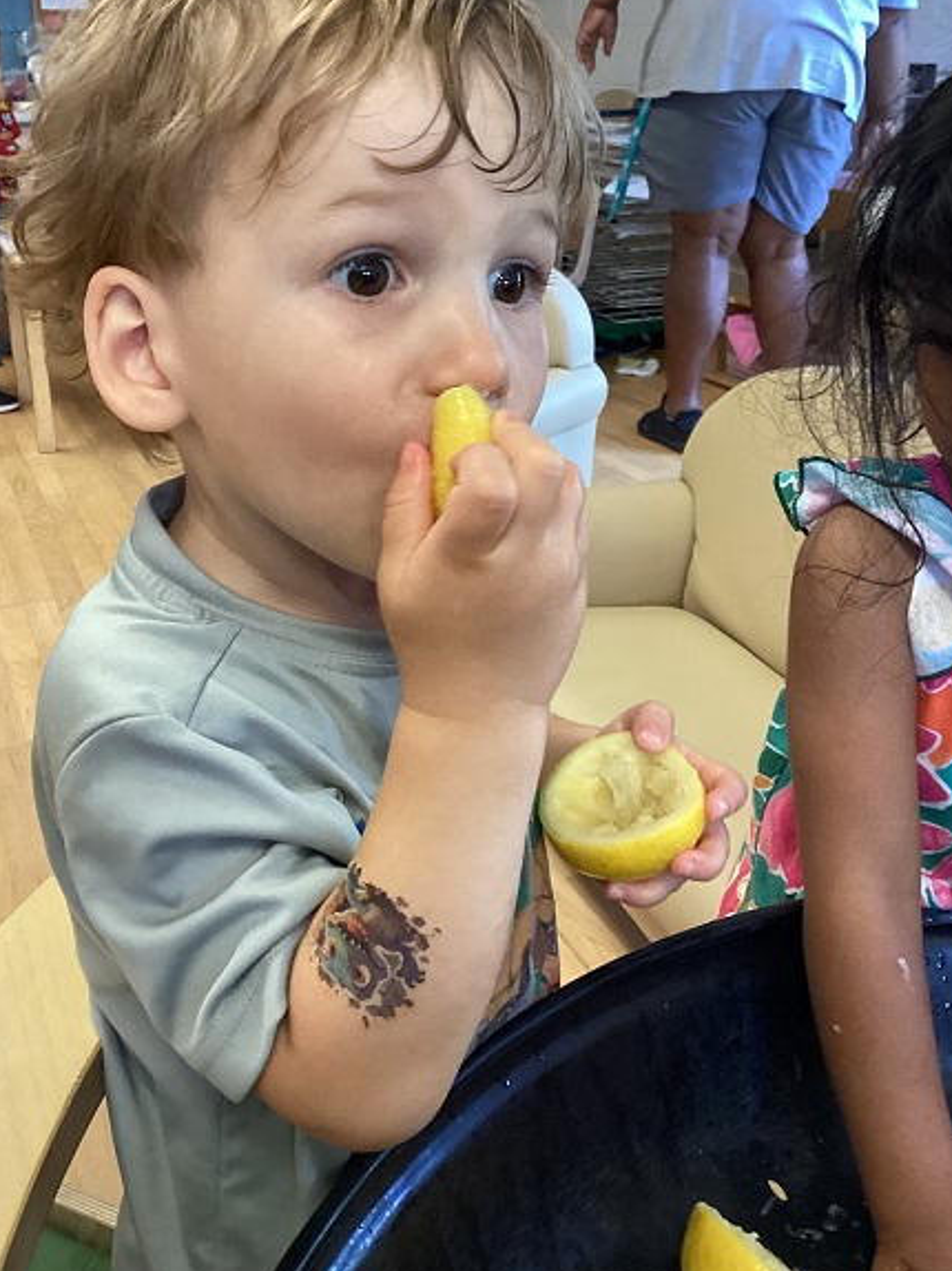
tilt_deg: -21.5
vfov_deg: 51.2
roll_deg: +2.0
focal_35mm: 36
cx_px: 405
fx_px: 1321
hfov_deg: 39.5
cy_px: 551
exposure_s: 1/60
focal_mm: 3.3
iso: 200
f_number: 2.4
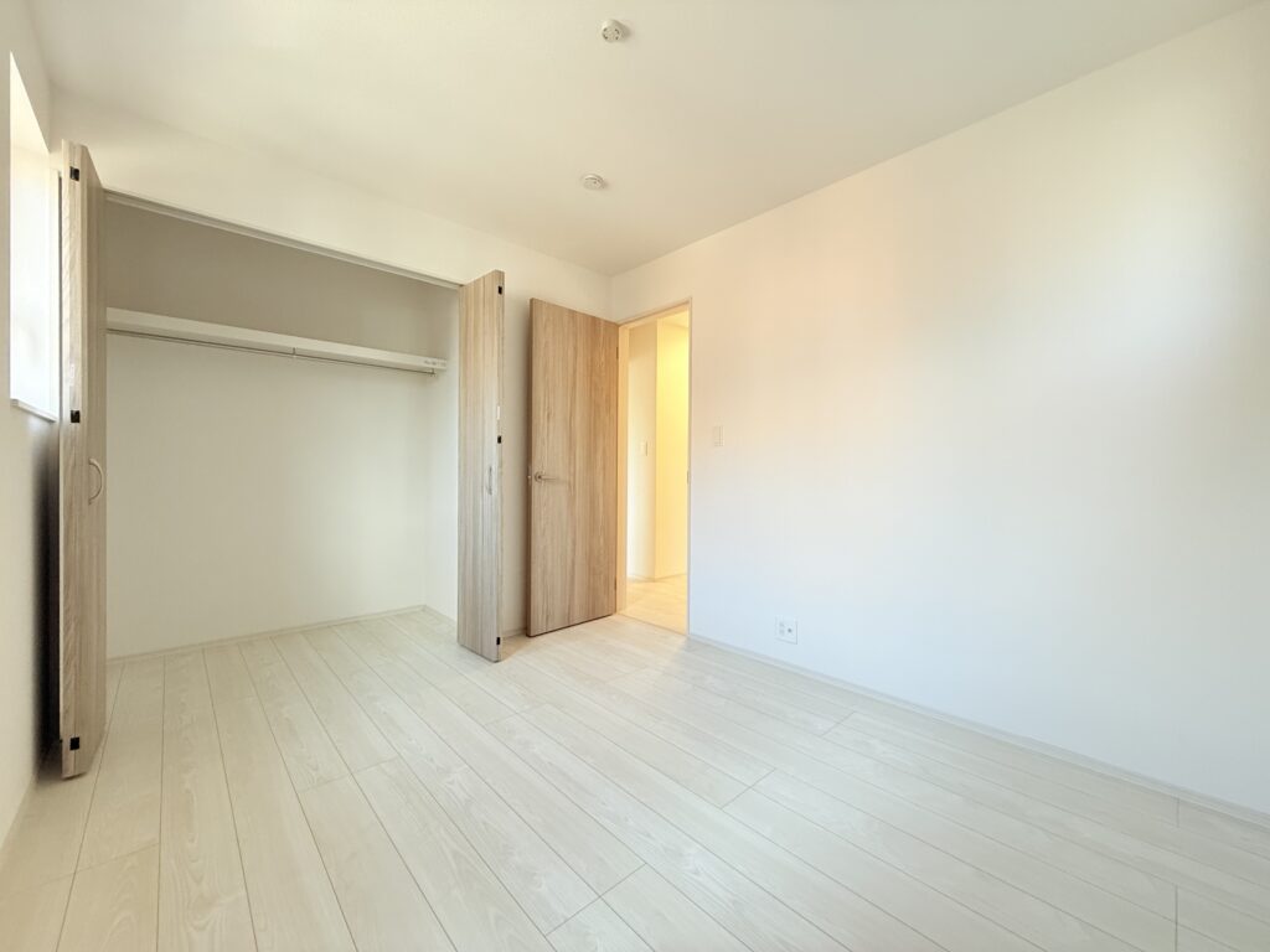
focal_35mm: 14
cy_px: 476
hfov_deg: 102.1
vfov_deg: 85.7
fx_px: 514
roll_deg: -0.7
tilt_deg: -0.8
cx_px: 635
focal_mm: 2.22
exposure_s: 1/100
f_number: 2.2
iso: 250
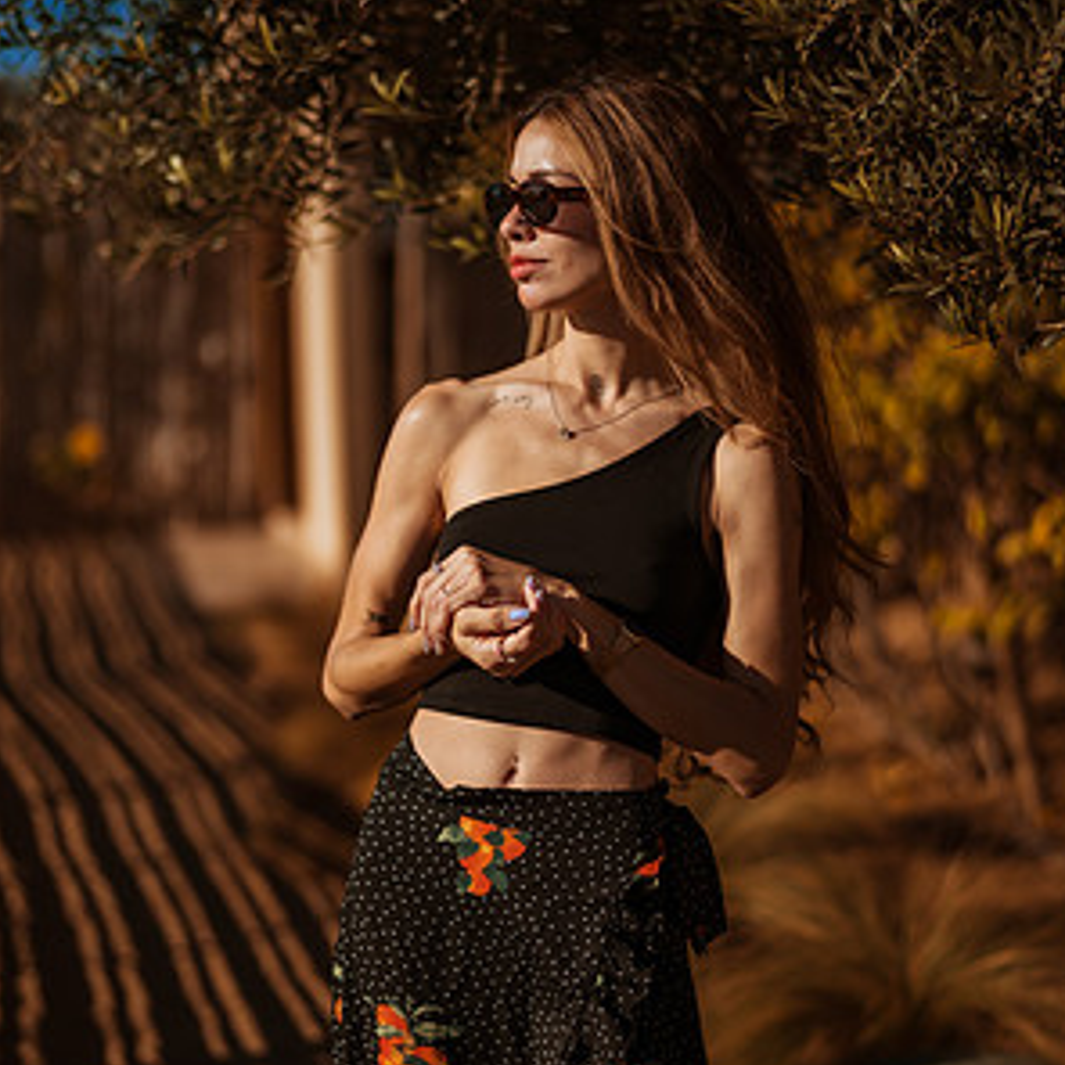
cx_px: 536
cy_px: 601
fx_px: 2611
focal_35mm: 75
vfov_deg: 23.0
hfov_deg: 23.1
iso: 50
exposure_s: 1/8000
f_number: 1.4
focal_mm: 58
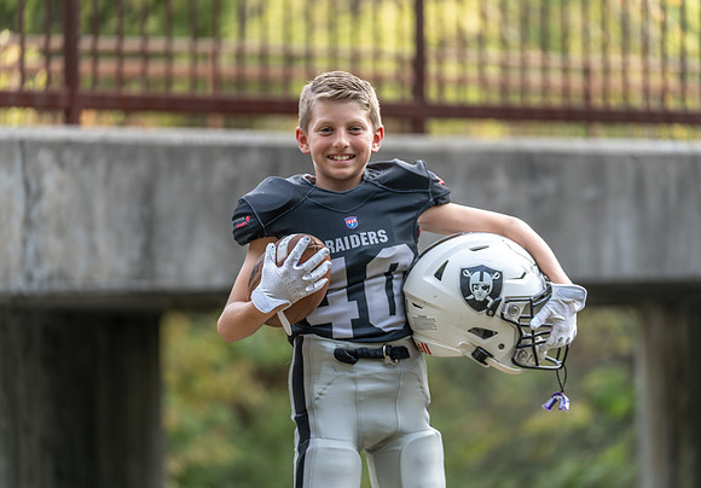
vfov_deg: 9.1
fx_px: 3067
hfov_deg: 13.0
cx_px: 333
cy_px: 243
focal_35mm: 155
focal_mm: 148
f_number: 2.8
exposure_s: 1/320
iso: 160
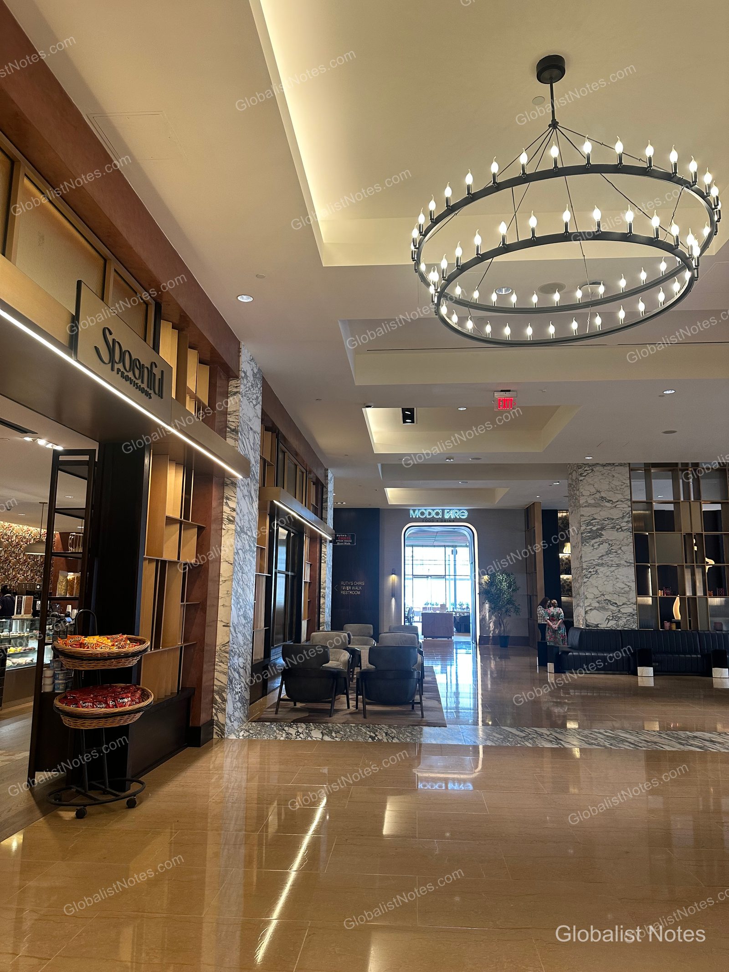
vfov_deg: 71.6
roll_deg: -1.8
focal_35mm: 24
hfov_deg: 56.8
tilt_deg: +9.6
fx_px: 674
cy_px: 486
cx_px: 364
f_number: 1.78
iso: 160
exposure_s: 1/60
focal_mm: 6.86
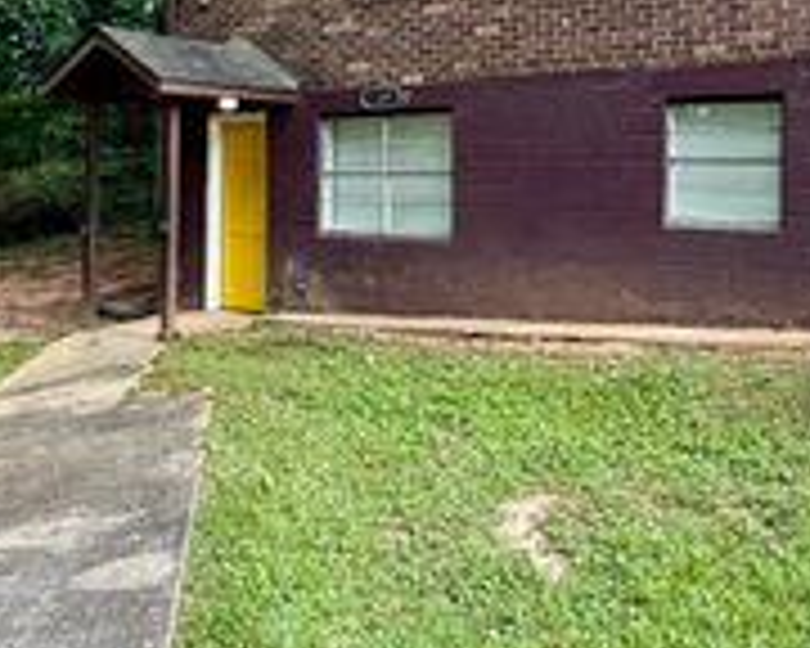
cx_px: 522
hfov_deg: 47.4
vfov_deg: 38.1
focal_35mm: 38
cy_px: 155
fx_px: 911
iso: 200
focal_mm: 2.22
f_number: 2.2
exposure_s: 1/121
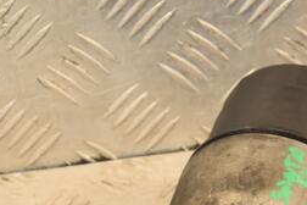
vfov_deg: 5.8
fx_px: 2012
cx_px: 245
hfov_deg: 8.7
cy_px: 226
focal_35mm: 236
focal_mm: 66
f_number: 5.6
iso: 800
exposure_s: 1/200
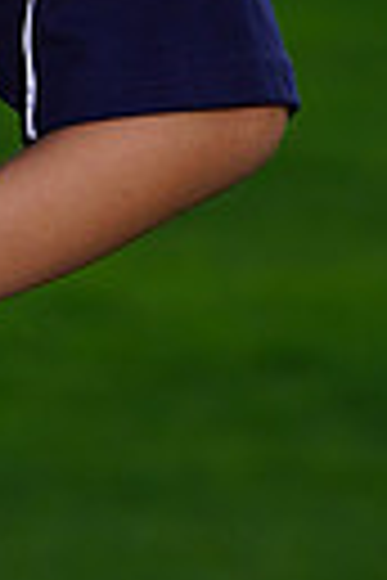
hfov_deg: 1.6
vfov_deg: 2.4
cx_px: -340
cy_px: -238
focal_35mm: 853
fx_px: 13754
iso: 160
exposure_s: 1/250
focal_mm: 189
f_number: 8
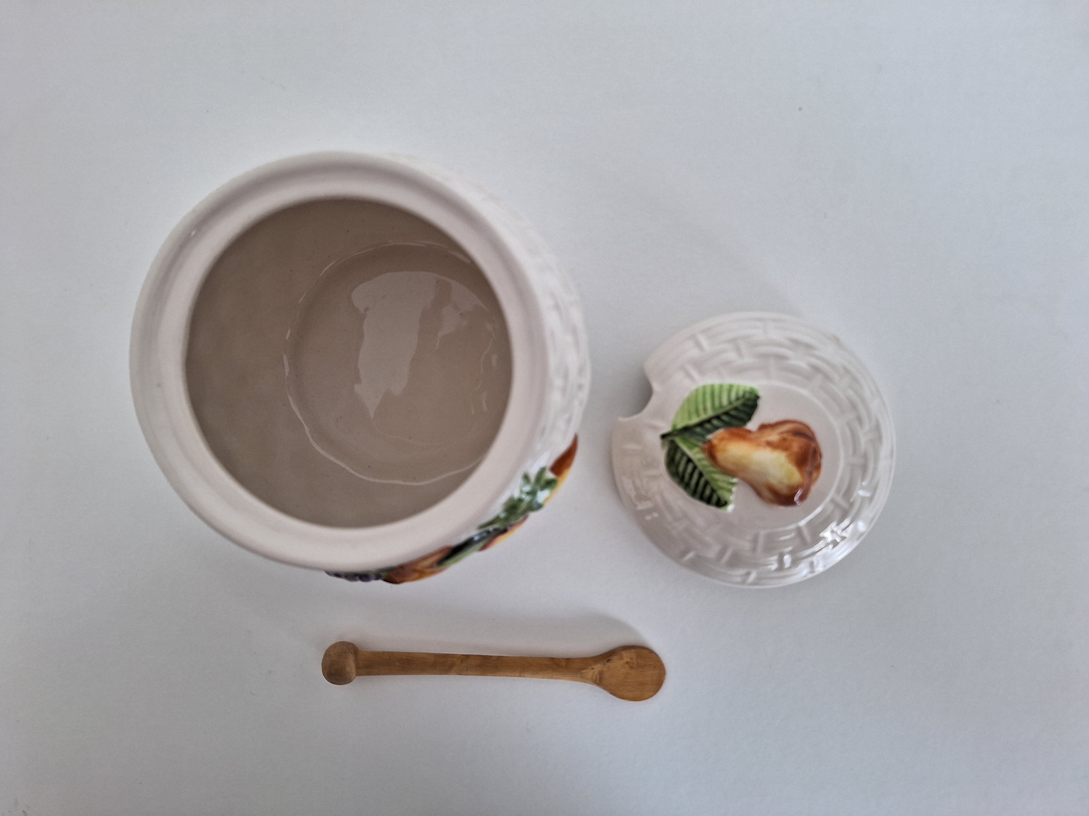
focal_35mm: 23
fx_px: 724
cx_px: 544
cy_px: 408
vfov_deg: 58.9
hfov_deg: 73.9
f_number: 1.8
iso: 80
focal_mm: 5.54
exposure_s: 1/40
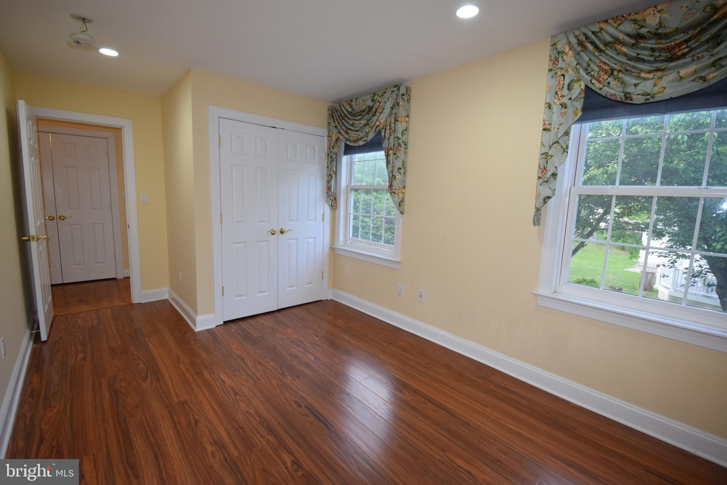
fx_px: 303
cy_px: 242
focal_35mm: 15
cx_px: 364
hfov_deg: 100.4
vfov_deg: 77.3
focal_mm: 10
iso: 800
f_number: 4.8
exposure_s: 1/90
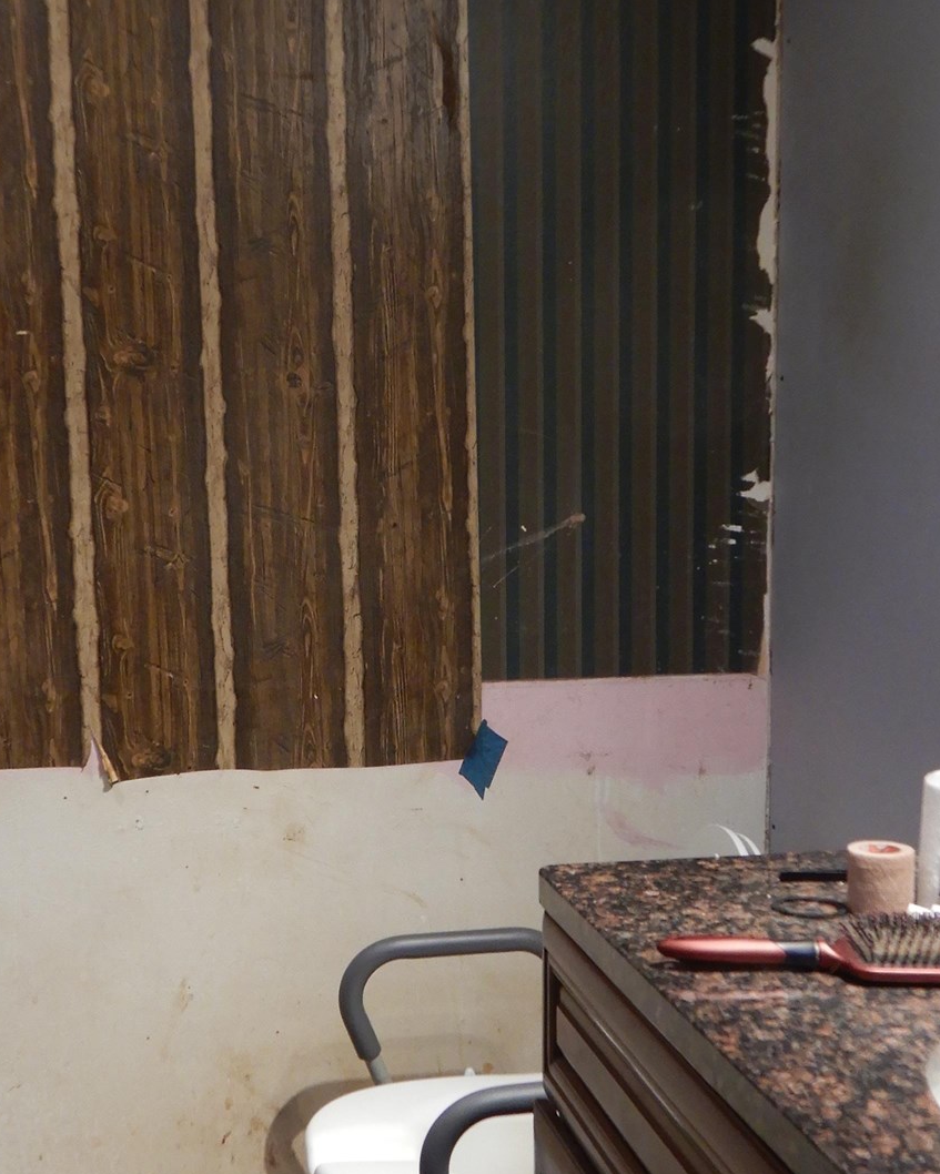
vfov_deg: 36.6
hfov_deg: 29.6
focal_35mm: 51
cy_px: 603
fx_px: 1773
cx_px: 340
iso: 200
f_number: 2.8
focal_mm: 4.3
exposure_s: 1/30
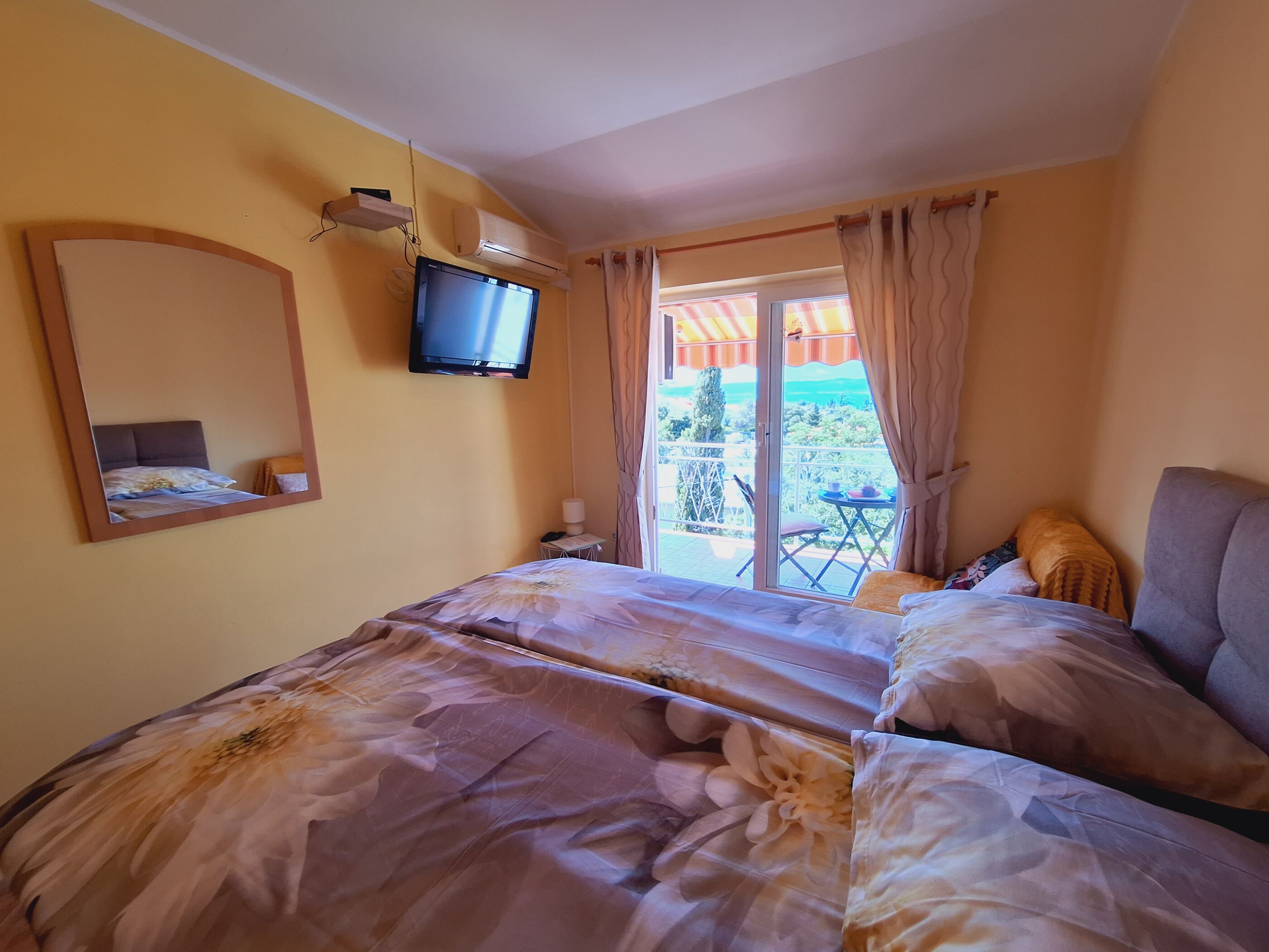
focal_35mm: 13
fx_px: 477
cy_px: 476
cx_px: 634
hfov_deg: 106.2
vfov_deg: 89.9
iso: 50
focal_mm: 1.74
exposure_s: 1/100
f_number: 2.2
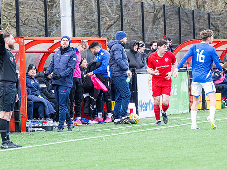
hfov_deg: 5.8
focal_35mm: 344
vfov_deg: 4.3
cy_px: 74
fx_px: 2256
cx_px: 85
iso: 1600
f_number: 4
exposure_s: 1/640
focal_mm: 165
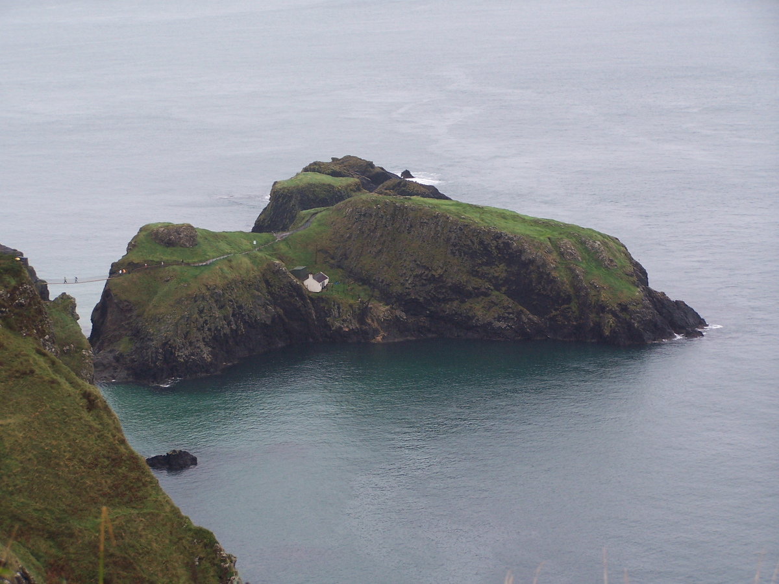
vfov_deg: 12.7
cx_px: 390
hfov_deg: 16.8
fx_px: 2633
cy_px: 292
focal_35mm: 117
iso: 80
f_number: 3.2
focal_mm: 19.4
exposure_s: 1/80
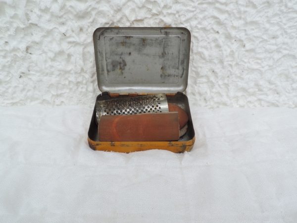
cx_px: 148
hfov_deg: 71.6
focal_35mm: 24
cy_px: 112
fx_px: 206
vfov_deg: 56.8
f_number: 6.6
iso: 80
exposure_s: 1/80
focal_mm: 4.3
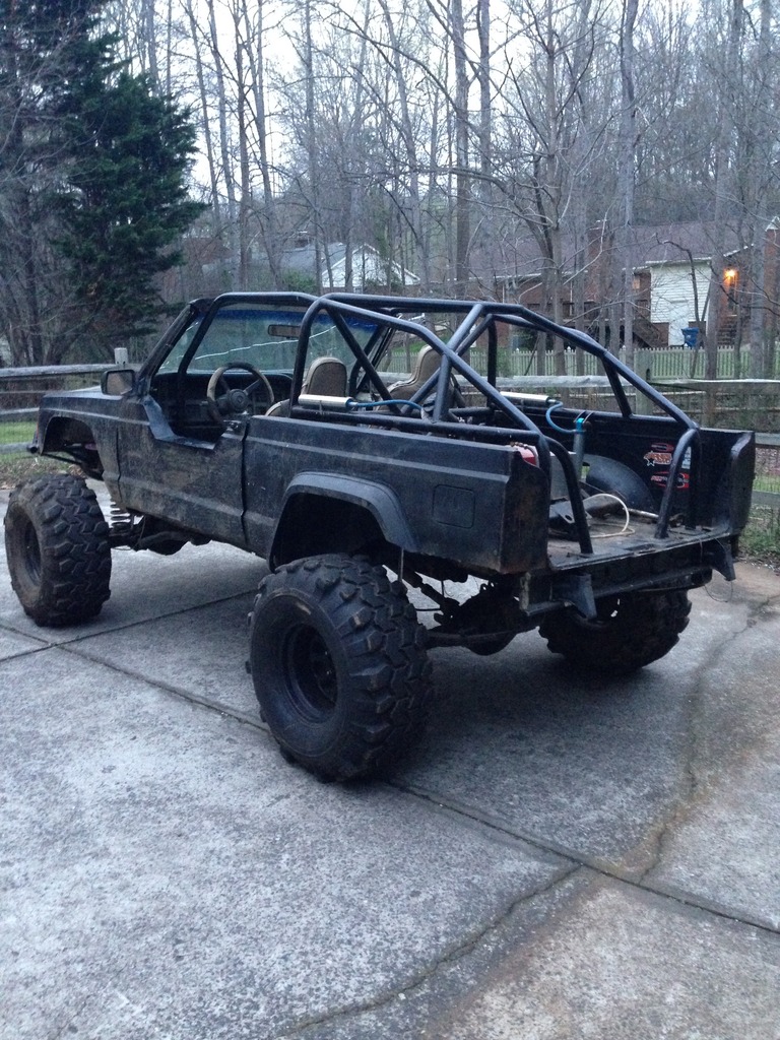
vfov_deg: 55.4
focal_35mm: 33
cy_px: 520
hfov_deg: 42.9
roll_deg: +1.8
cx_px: 390
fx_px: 991
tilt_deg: -10.2
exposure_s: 1/15
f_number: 2.4
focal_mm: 4.12
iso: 500
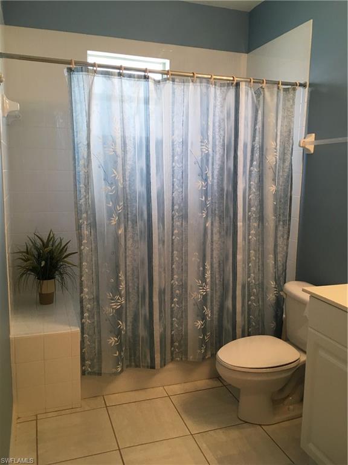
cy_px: 232
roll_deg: -0.2
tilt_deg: -10.1
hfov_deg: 48.2
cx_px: 174
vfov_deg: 61.7
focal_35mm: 29
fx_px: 389
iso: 40
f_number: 2.2
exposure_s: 1/30
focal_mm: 4.15
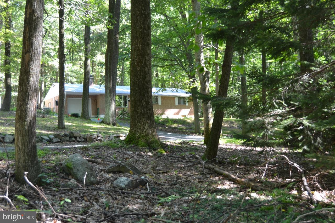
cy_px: 112
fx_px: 391
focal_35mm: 42
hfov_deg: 46.4
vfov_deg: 31.9
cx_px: 168
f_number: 4.5
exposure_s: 1/80
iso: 400
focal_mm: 28
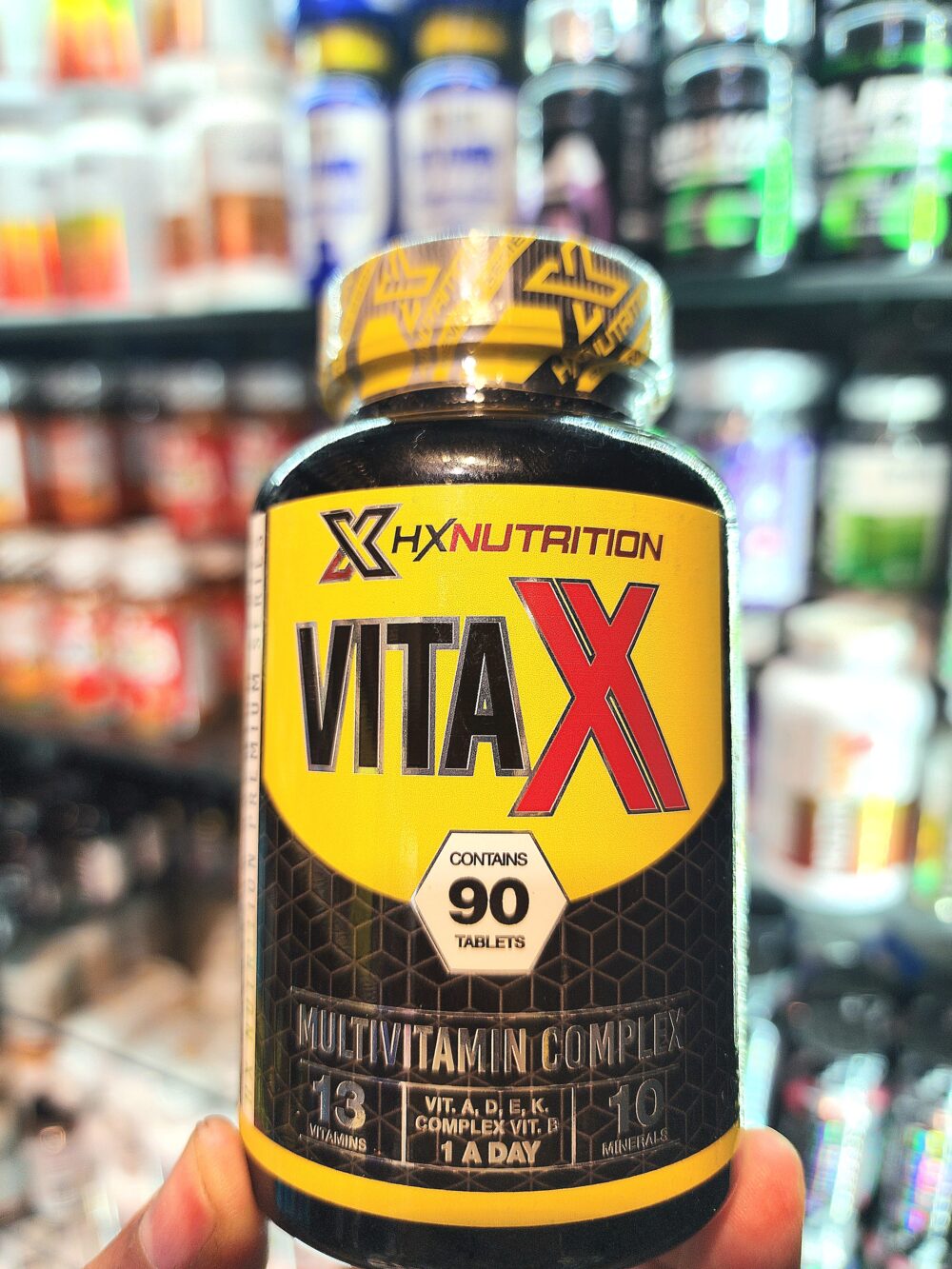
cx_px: 476
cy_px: 634
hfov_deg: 58.9
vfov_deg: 73.9
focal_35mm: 23
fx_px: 843
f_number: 1.8
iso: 64
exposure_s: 1/101
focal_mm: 6.4
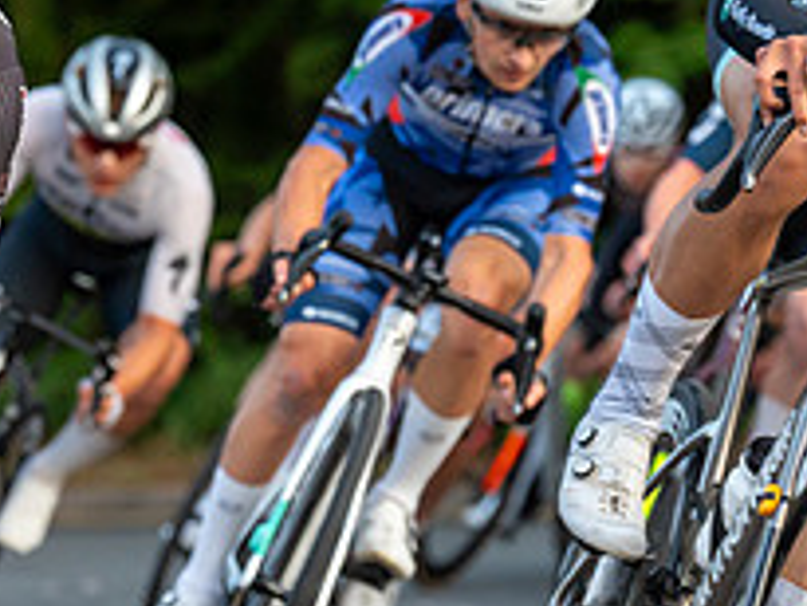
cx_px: -24
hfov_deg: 6.0
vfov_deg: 4.5
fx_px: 7674
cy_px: 242
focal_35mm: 329
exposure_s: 1/800
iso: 1000
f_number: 3.5
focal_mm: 121
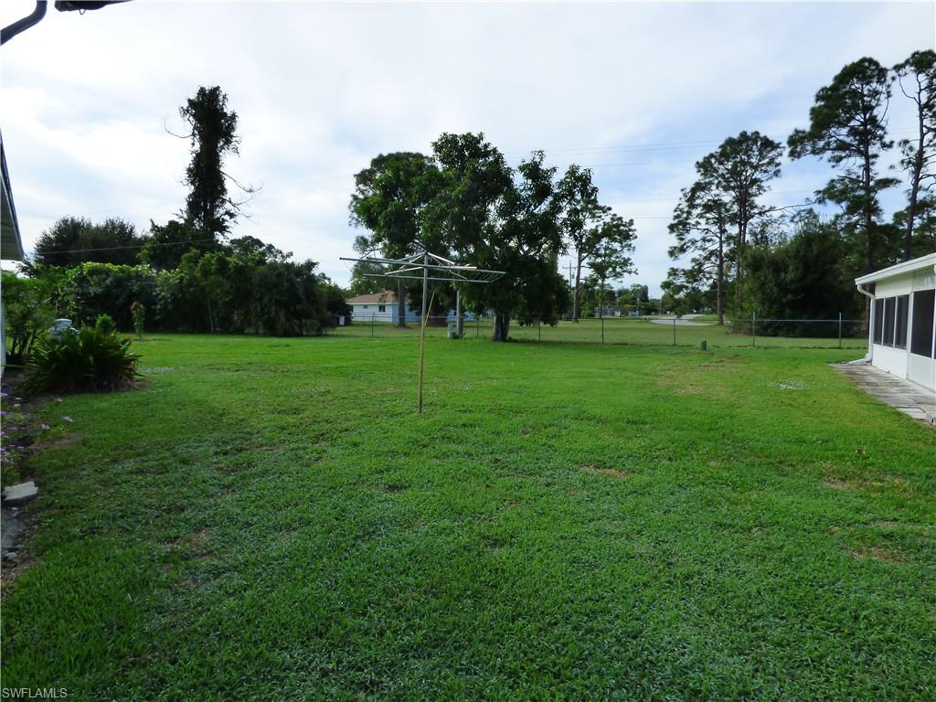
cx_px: 468
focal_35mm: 20
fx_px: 541
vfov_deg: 66.0
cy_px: 351
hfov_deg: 81.7
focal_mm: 3.58
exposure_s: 1/640
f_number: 4
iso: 200
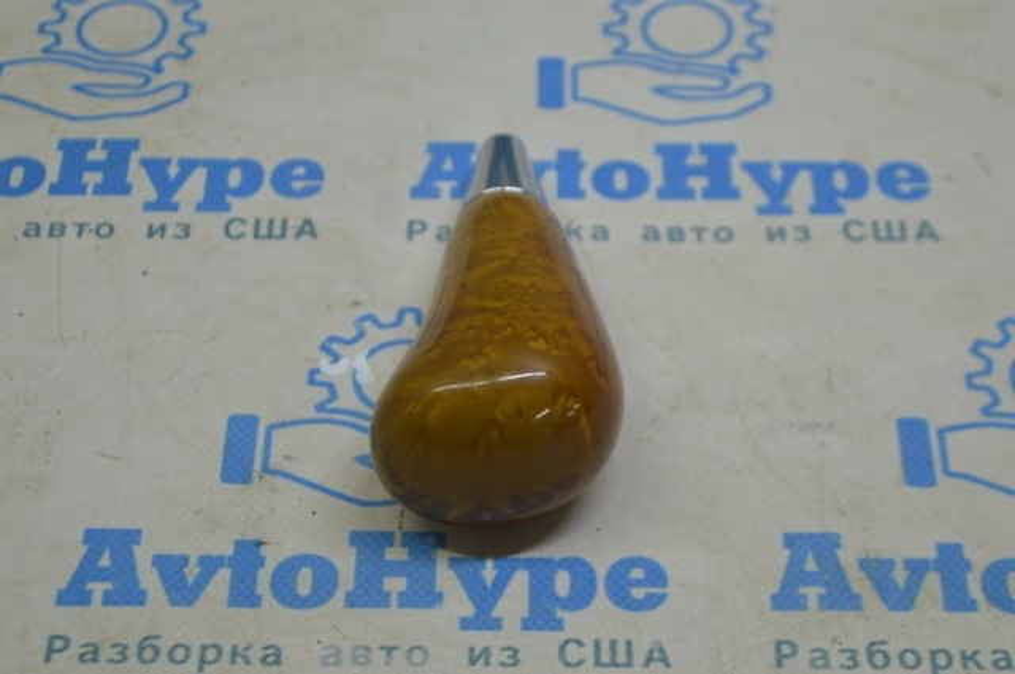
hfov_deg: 24.6
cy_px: 337
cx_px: 508
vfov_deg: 16.5
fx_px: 2323
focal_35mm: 82
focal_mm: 55
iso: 400
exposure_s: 1/50
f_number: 5.6
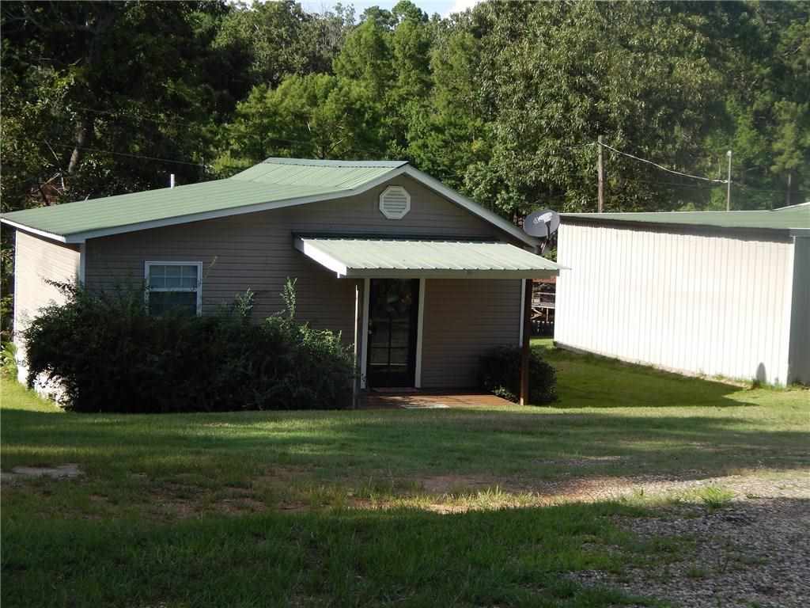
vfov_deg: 21.3
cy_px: 304
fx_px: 1615
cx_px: 405
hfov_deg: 28.2
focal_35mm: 69
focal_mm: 12.3
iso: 125
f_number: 4.1
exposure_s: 1/500
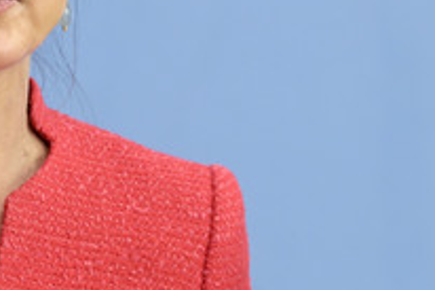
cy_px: -15
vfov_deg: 3.9
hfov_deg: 5.9
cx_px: -10
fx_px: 4226
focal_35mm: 350
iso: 3200
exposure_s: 1/640
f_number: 6.3
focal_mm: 160
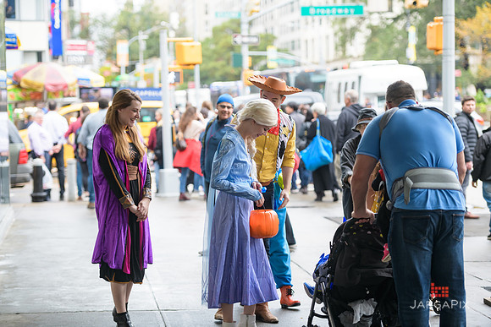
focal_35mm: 100
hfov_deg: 20.4
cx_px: 246
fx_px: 1364
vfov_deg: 13.7
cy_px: 164
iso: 400
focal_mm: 100
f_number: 3.2
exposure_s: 1/250
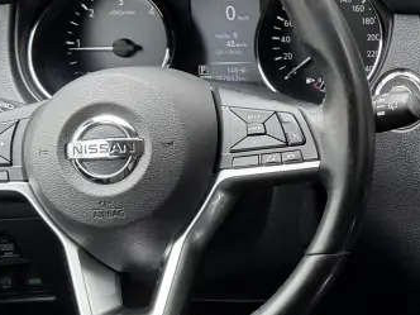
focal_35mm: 104
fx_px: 1262
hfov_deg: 17.8
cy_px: 248
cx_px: 529
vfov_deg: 14.2
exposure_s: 1/237
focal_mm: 6.76
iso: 80
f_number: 1.78
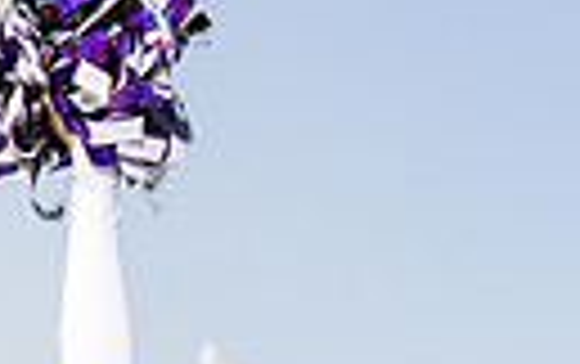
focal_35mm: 85
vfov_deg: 11.9
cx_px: 216
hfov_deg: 24.3
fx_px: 1345
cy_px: 917
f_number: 6.3
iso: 100
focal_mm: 24
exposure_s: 1/250
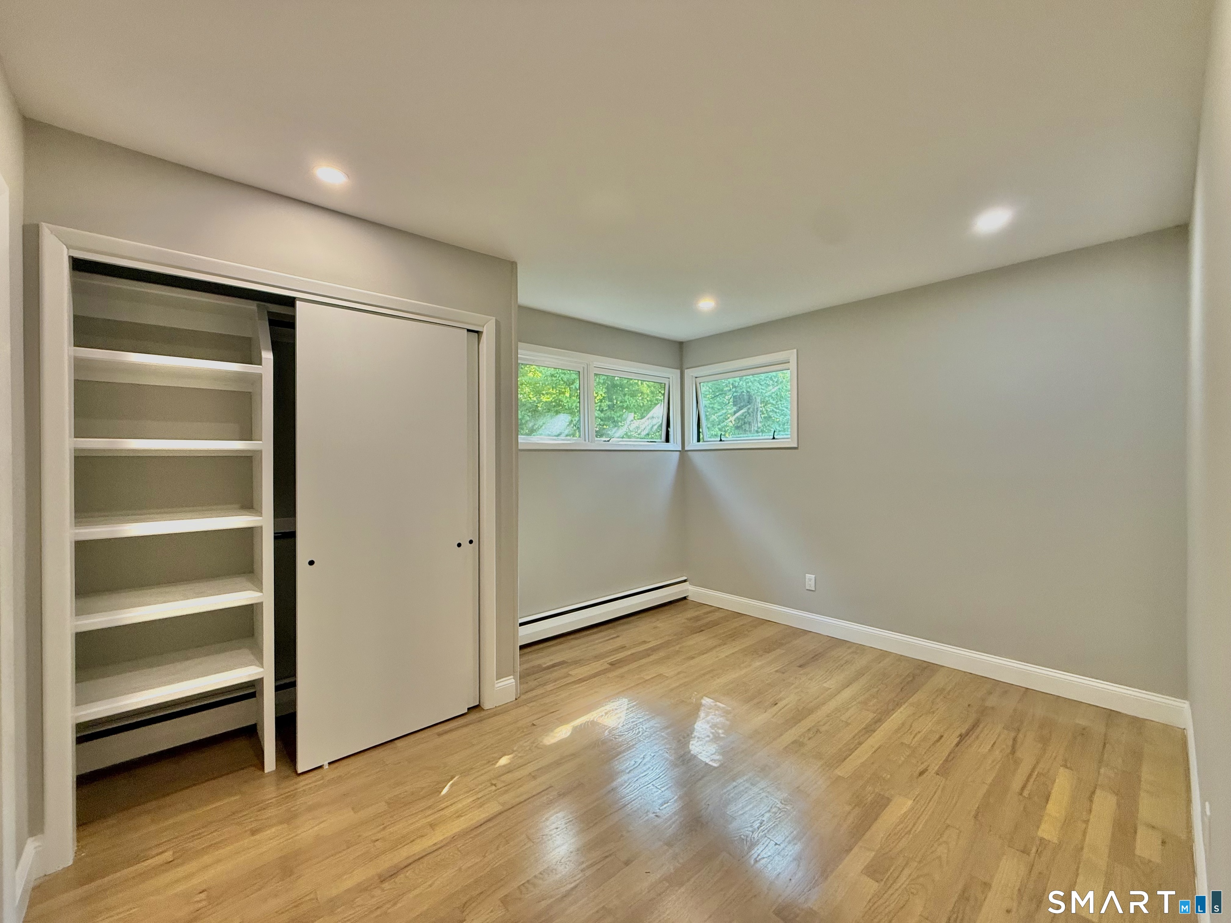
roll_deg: +0.3
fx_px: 498
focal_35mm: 14
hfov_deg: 102.1
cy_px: 462
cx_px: 616
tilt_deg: +0.1
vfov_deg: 85.7
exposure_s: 1/120
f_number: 2.2
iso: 200
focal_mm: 2.22
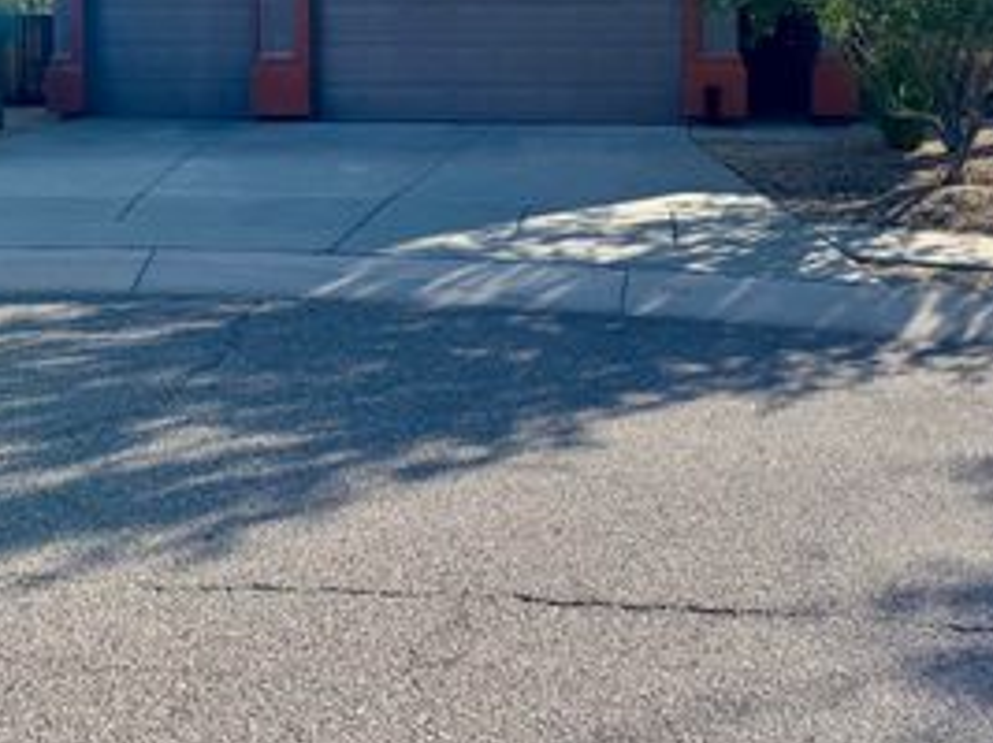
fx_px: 1290
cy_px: 91
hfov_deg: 42.1
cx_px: 495
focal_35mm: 45
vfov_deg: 30.9
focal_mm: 6.76
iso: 80
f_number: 1.78
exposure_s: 1/3247
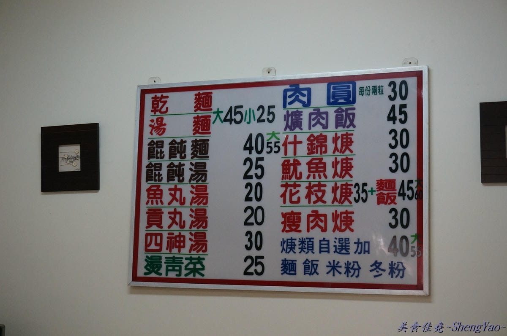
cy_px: 168
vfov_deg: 23.7
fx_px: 802
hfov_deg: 35.1
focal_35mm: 57
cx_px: 254
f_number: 5.6
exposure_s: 1/160
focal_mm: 38
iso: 1250
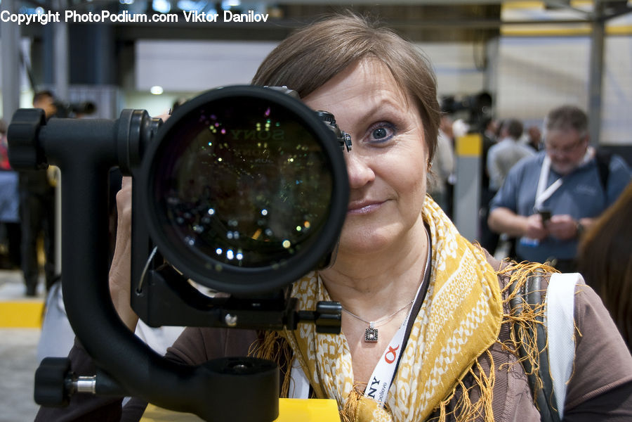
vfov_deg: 28.1
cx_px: 316
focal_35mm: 48
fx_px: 843
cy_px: 211
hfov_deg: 41.1
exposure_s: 1/15
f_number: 4.2
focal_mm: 32
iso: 400
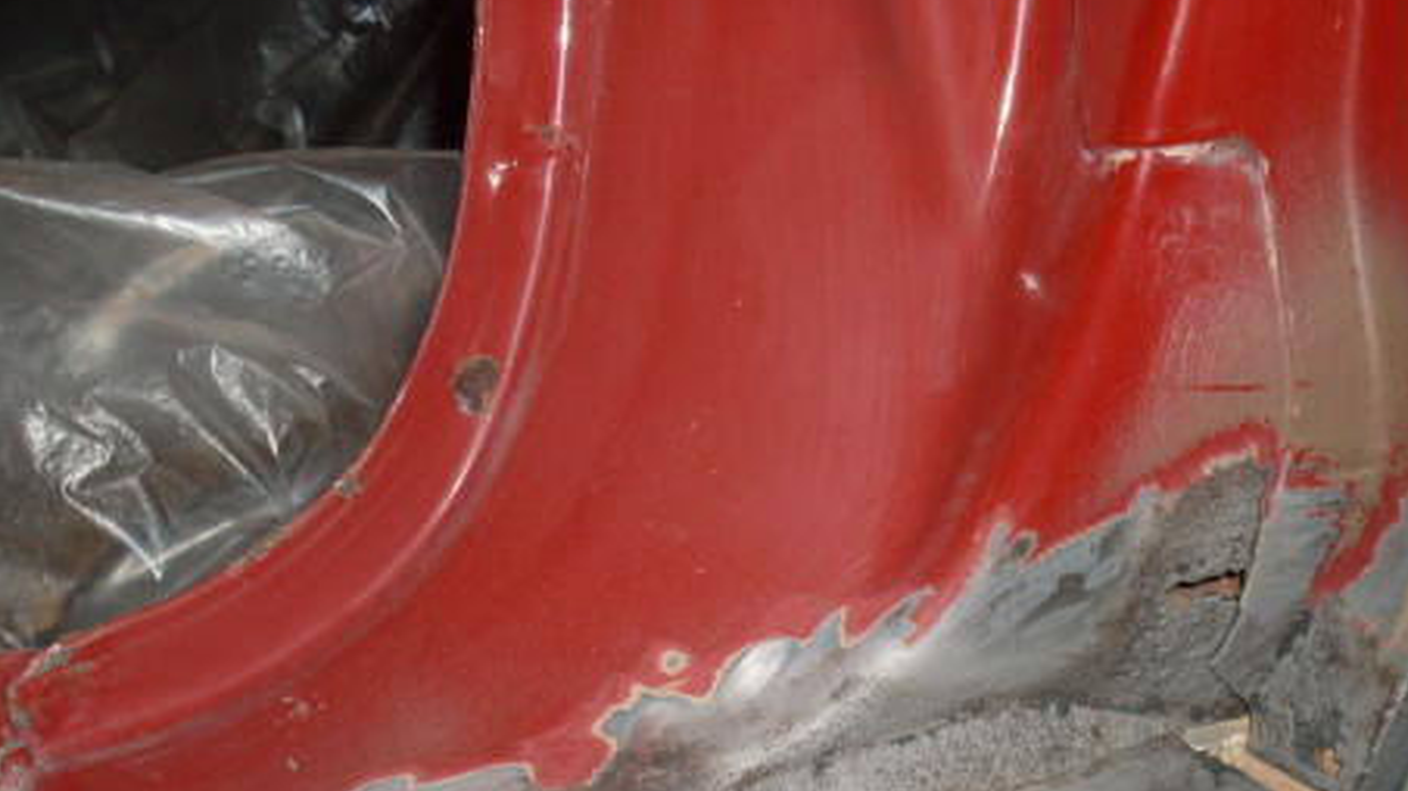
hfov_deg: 37.8
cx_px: 779
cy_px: 601
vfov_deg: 21.6
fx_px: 2053
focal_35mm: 55
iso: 100
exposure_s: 1/45
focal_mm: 6.3
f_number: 2.8
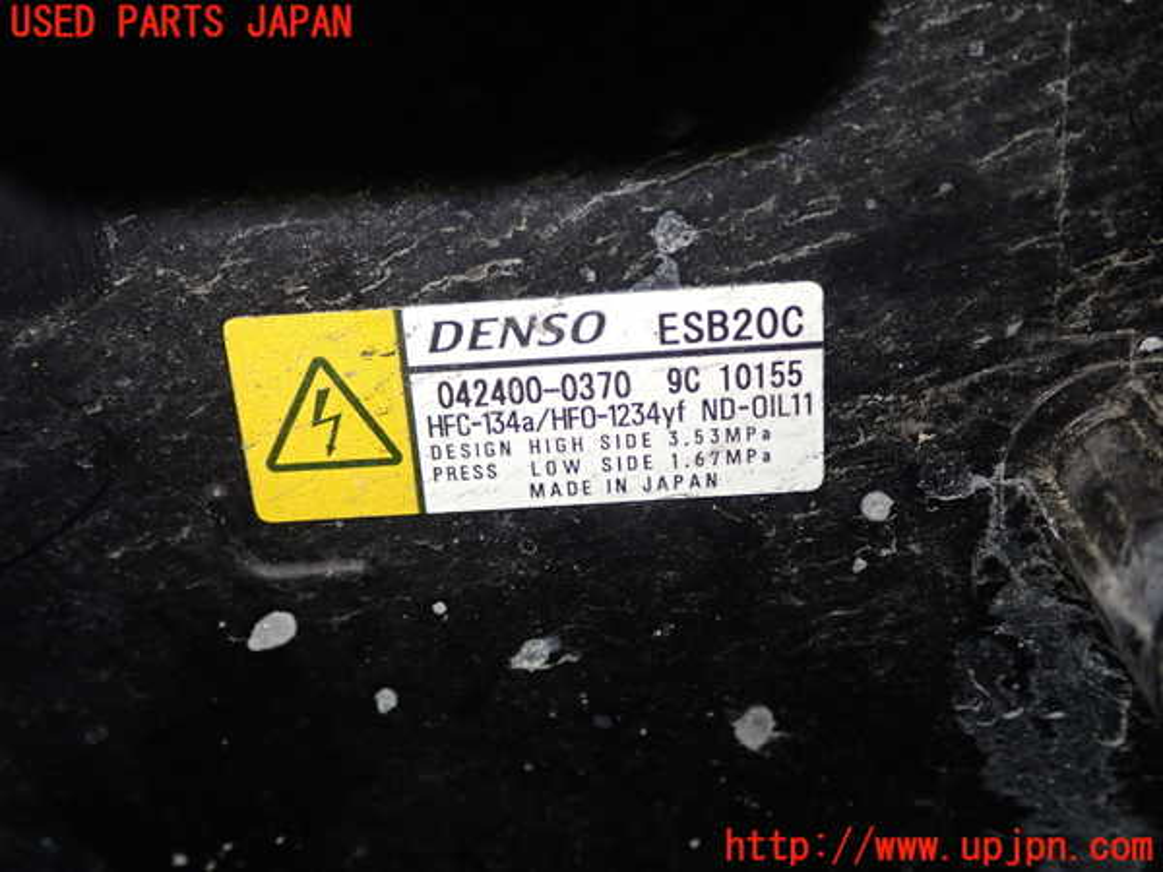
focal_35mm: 44
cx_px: 582
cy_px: 436
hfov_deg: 42.9
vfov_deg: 32.9
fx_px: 1478
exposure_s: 1/40
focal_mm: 7.84
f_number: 2.9
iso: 250
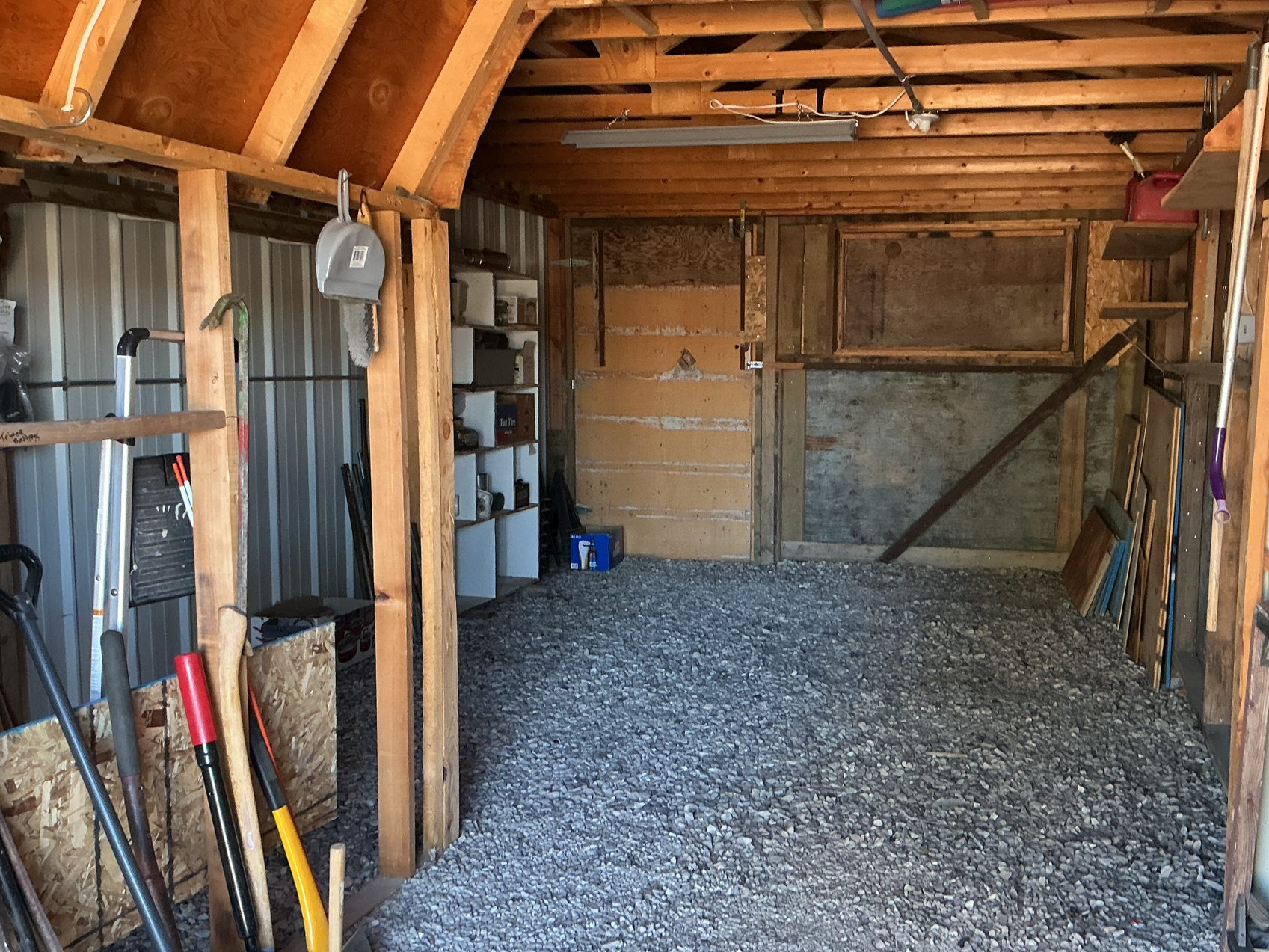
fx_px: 1283
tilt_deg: -6.2
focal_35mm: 35
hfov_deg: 52.3
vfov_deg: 40.7
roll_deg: -0.5
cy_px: 509
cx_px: 761
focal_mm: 3
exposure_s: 1/60
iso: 160
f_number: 1.8
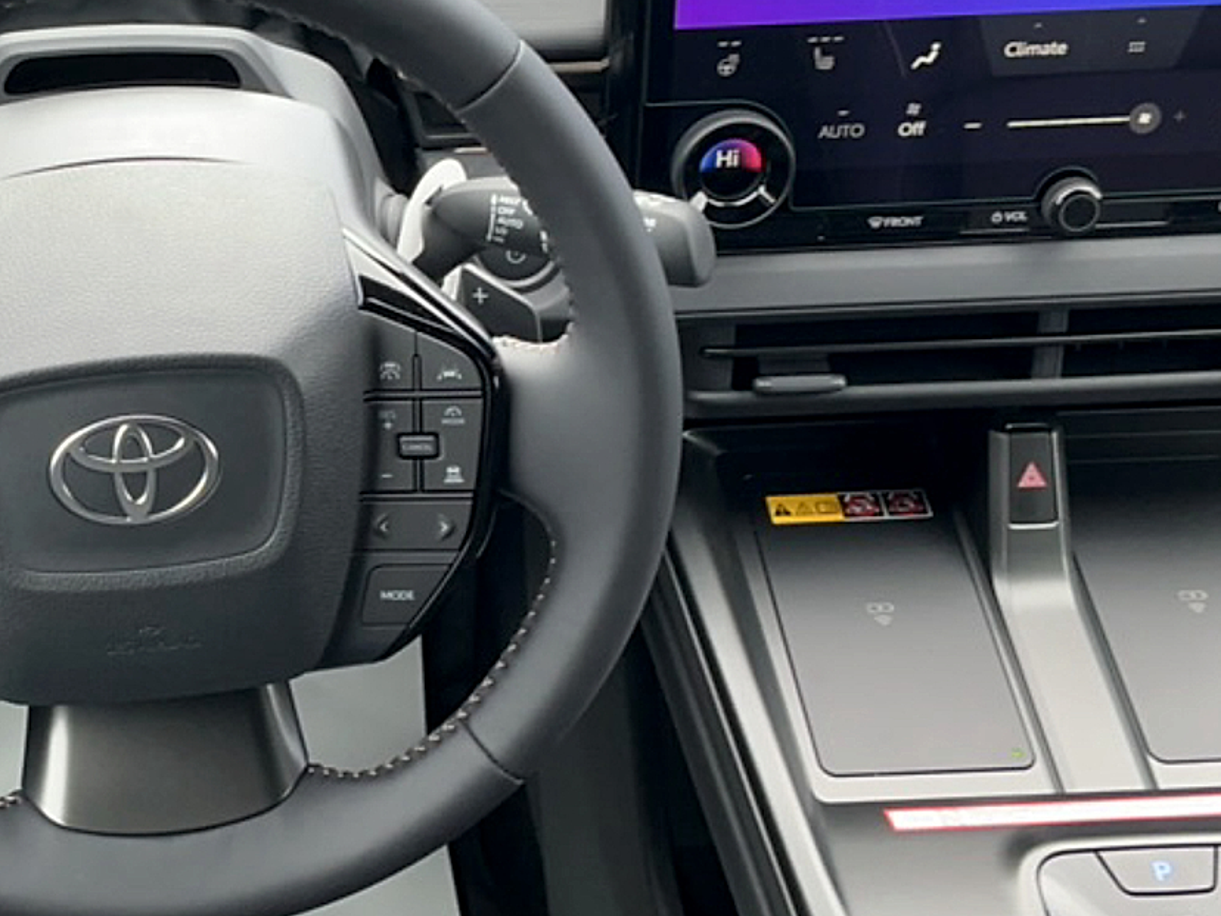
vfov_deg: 25.2
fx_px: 2046
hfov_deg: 32.1
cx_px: 205
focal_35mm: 58
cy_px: 373
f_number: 1.8
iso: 25
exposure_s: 1/60
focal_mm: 3
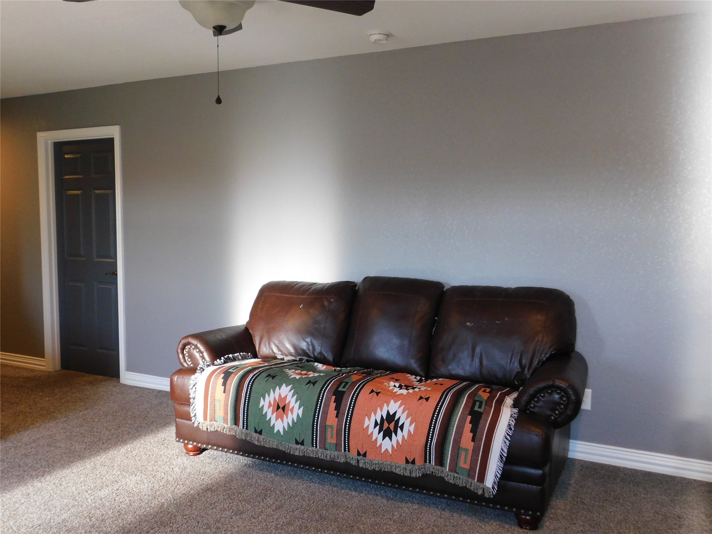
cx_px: 356
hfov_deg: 60.0
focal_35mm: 30
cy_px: 267
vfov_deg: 46.8
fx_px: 617
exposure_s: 1/30
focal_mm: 5.3
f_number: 3.2
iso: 400
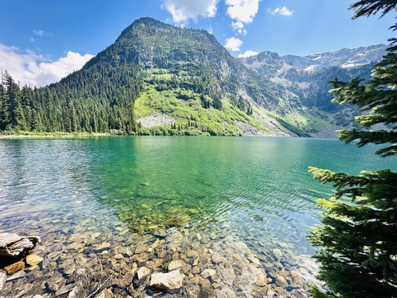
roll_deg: -1.3
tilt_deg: -5.3
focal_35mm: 14
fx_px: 161
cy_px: 149
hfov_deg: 102.1
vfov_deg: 85.7
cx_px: 198
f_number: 2.2
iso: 40
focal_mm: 2.22
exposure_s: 1/487
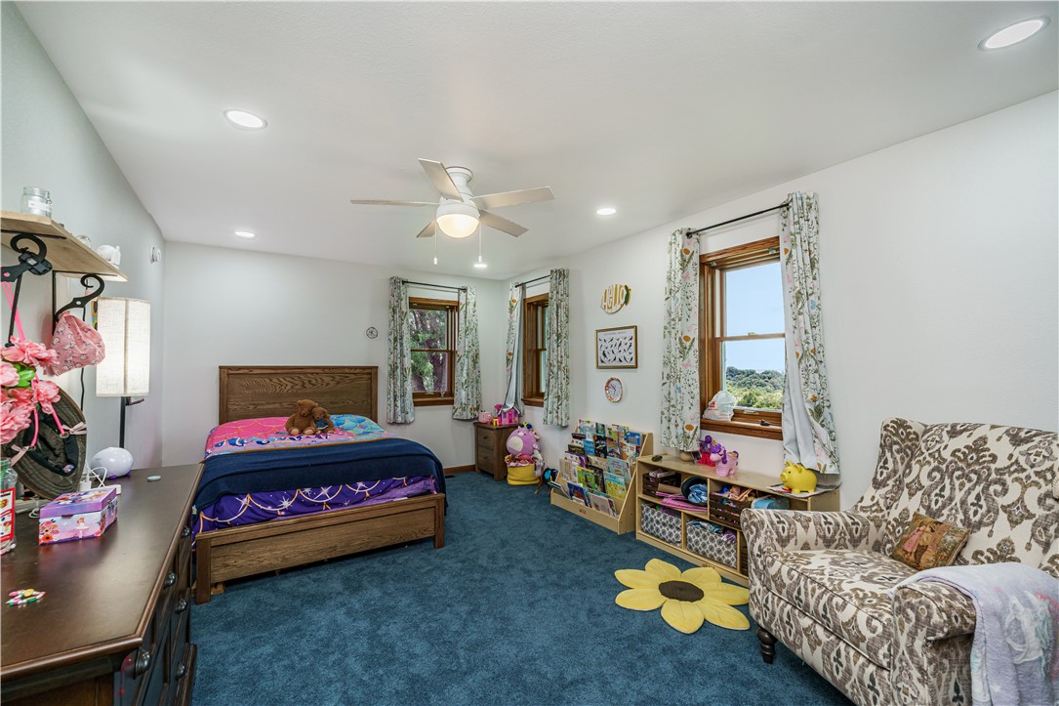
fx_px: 412
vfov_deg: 81.2
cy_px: 353
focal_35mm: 14
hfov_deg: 104.3
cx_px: 530
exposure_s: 1/30
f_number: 9
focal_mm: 14
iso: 200
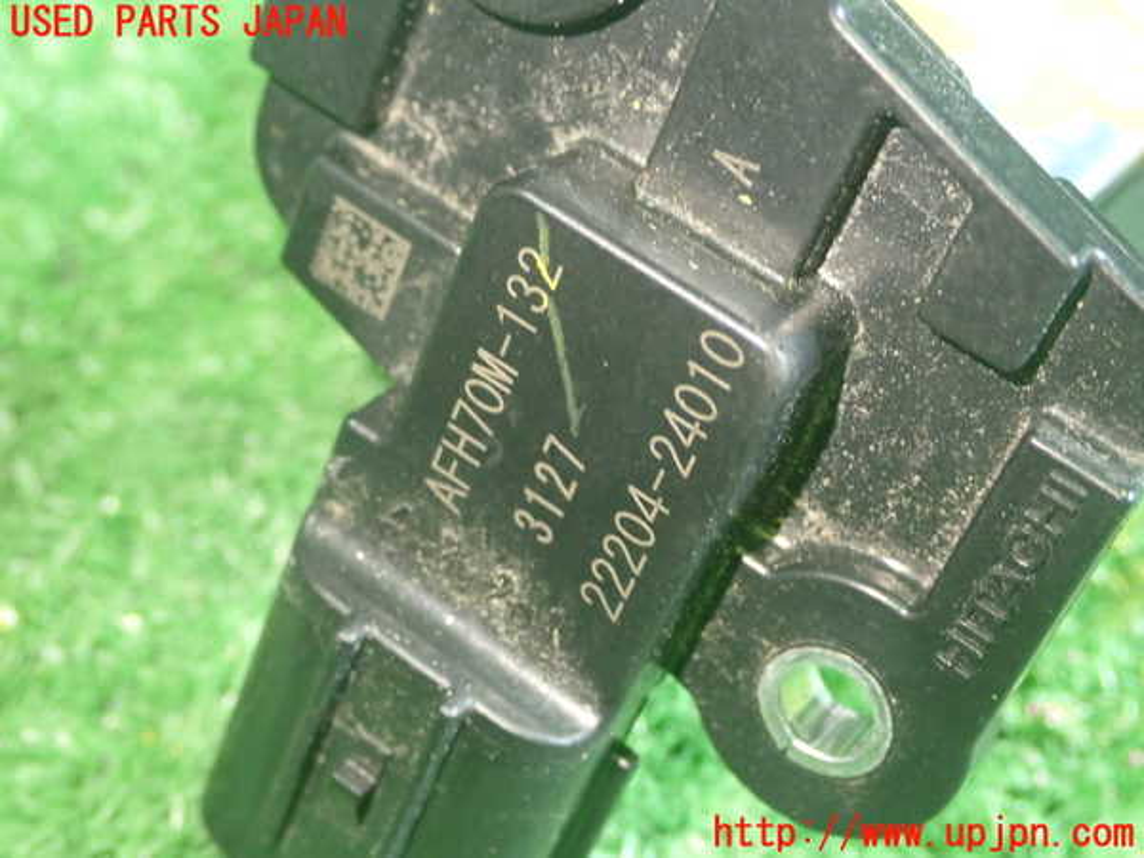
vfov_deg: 23.7
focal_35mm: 62
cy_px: 429
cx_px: 572
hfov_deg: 31.2
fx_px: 2049
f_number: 3.6
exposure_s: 1/25
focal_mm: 11.09
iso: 800
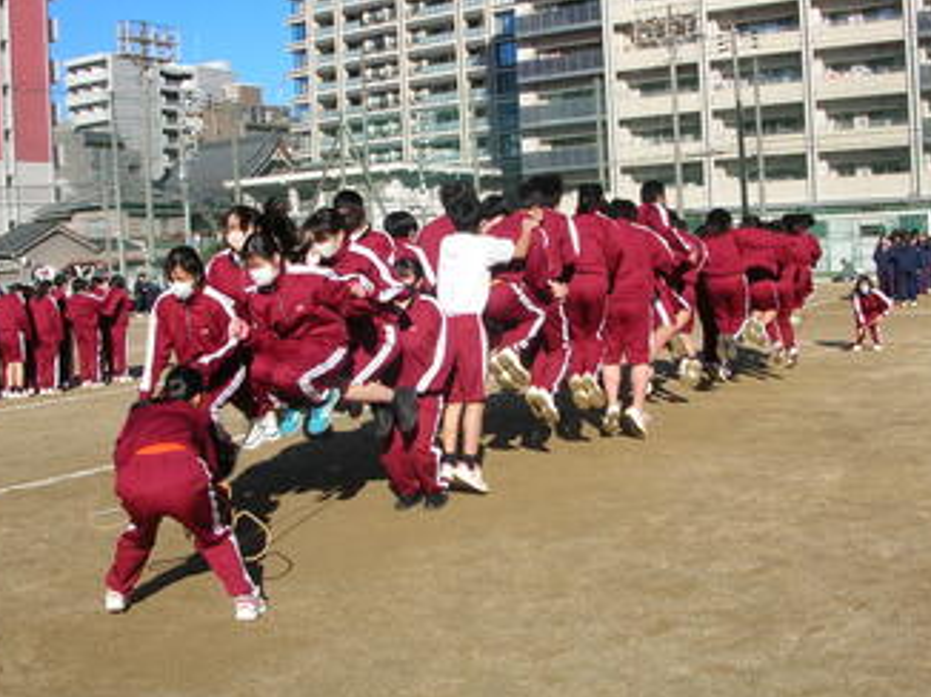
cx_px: 483
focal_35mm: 43
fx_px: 1156
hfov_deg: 43.9
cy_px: 334
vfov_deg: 33.6
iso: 50
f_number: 5.6
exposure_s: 1/320
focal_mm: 5.8
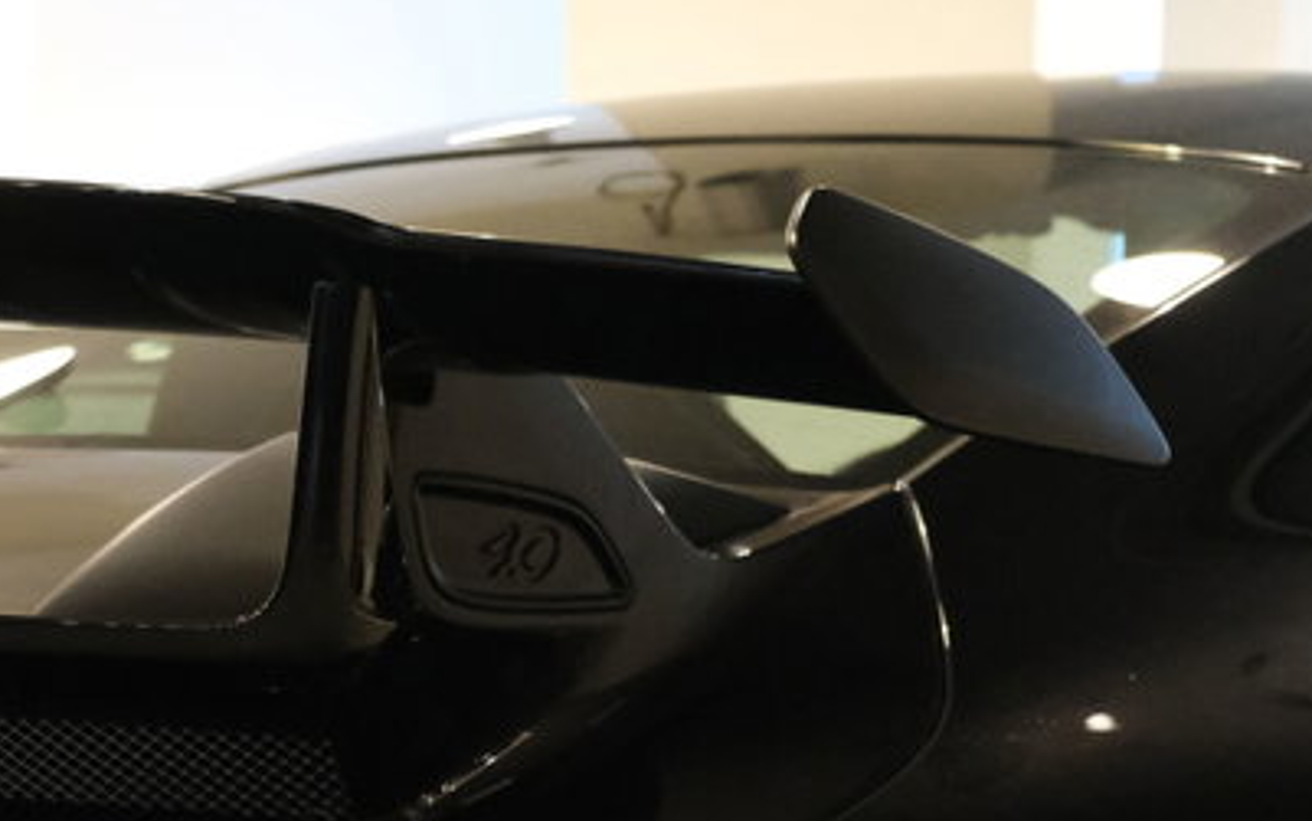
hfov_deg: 17.6
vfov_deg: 10.9
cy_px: 1078
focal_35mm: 117
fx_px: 4185
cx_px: 183
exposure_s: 1/100
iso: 6400
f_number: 3.6
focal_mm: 30.2
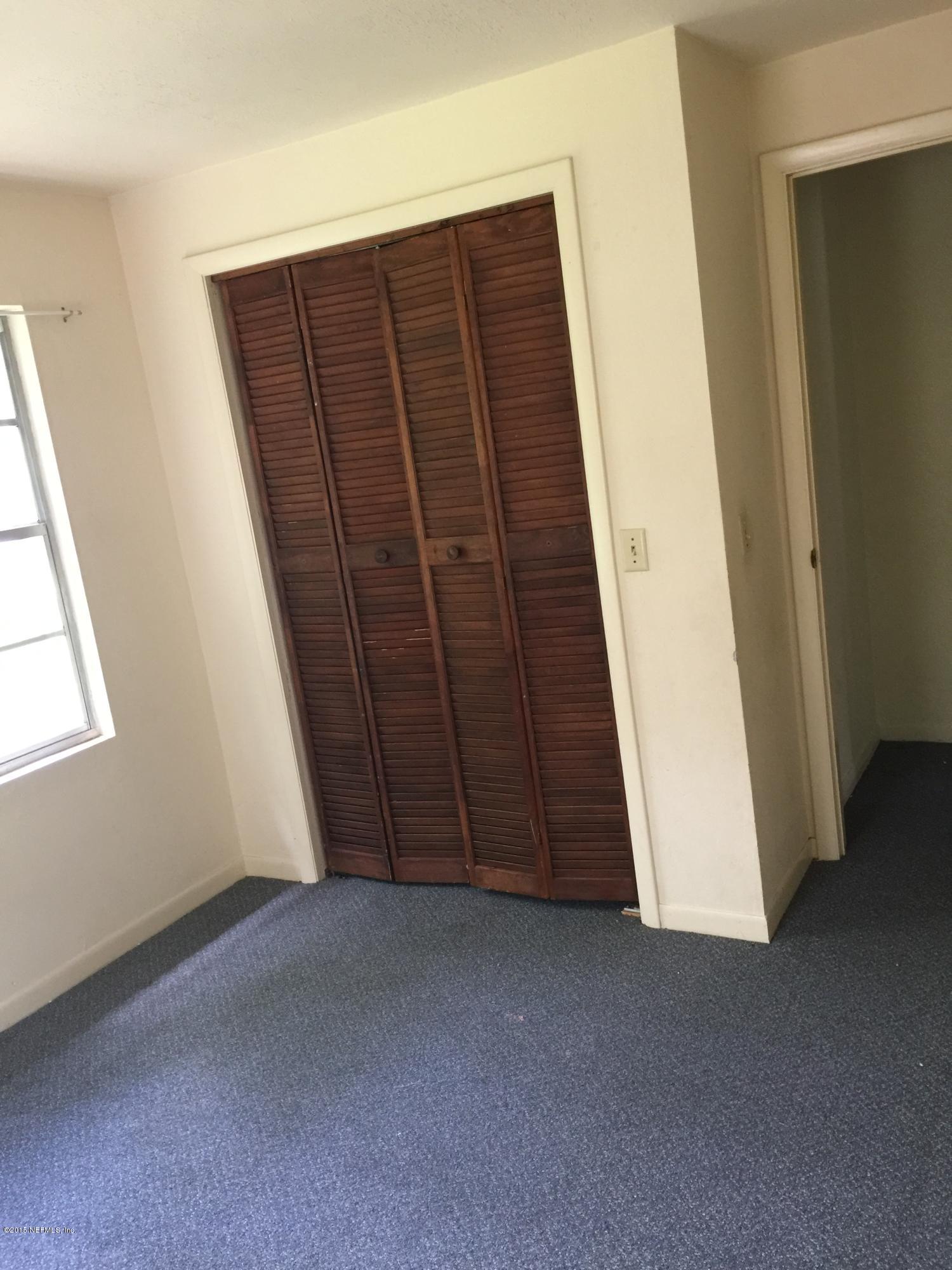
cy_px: 635
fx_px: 1063
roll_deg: +8.0
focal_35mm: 29
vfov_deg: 61.7
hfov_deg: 48.2
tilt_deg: -11.3
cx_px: 476
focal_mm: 4.15
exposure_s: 1/17
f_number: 2.2
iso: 100
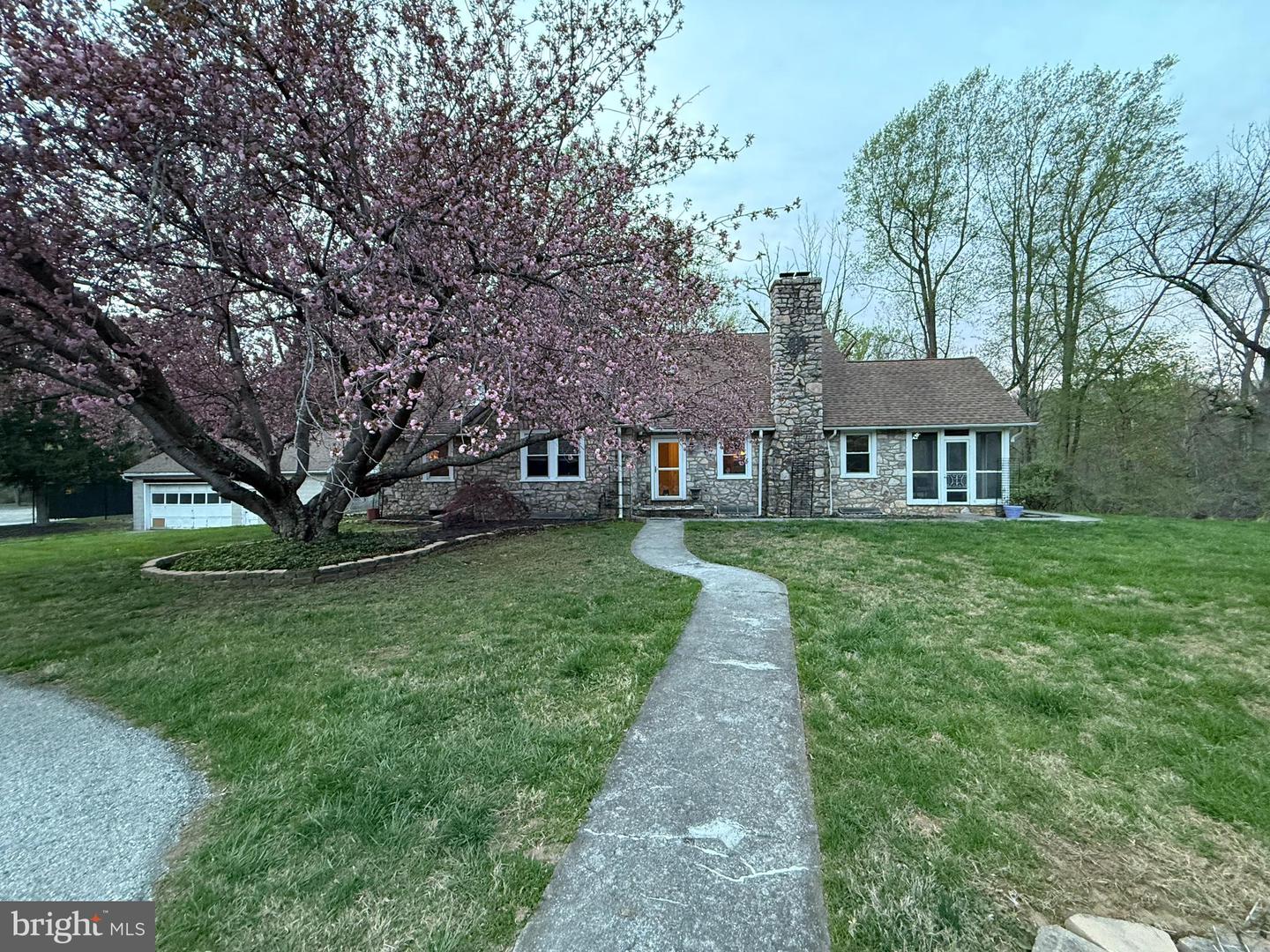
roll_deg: +0.4
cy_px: 476
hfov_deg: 102.1
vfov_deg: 85.7
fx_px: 514
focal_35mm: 14
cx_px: 635
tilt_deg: -0.2
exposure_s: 1/60
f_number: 2.2
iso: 400
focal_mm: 2.22
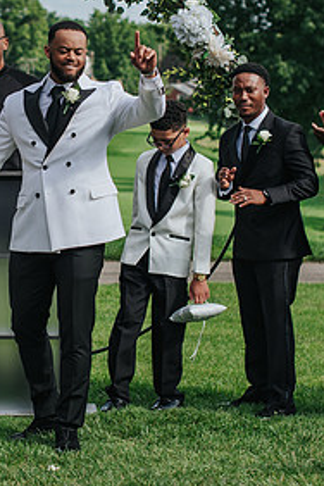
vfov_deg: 14.3
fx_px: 1930
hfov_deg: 9.5
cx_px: 0
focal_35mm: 143
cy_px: 147
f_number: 3.2
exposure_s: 1/1600
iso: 125
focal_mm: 50
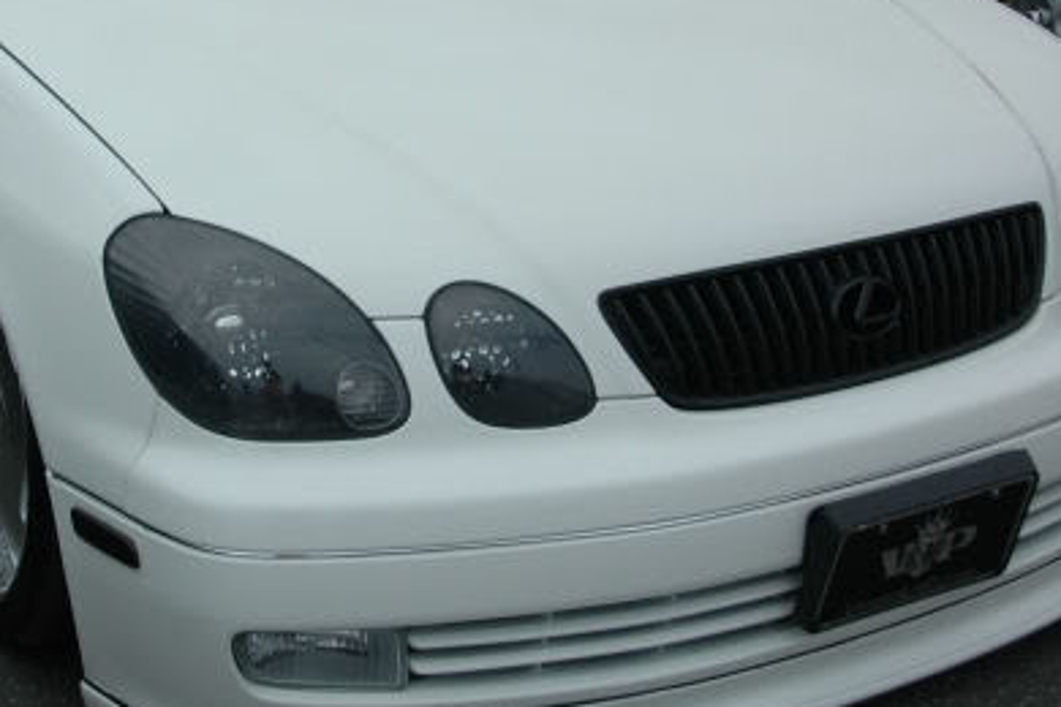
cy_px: 220
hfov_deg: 32.5
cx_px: 326
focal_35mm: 61
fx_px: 1798
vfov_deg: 22.1
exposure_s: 1/3200
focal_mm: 22
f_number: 3.8
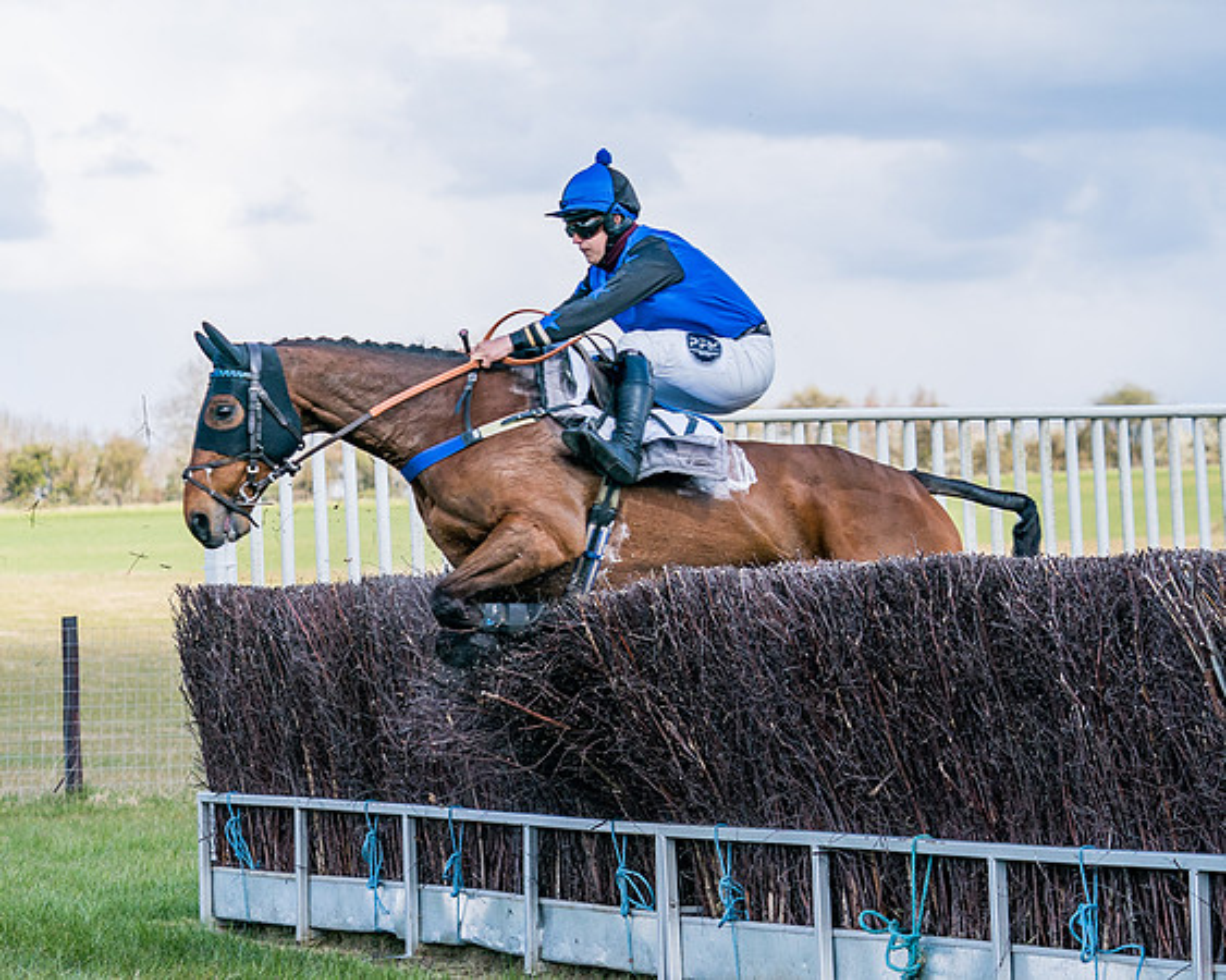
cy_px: 458
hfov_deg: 13.1
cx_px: 300
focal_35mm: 146
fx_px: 5310
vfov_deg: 10.5
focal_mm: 76
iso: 200
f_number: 4
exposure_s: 1/1600
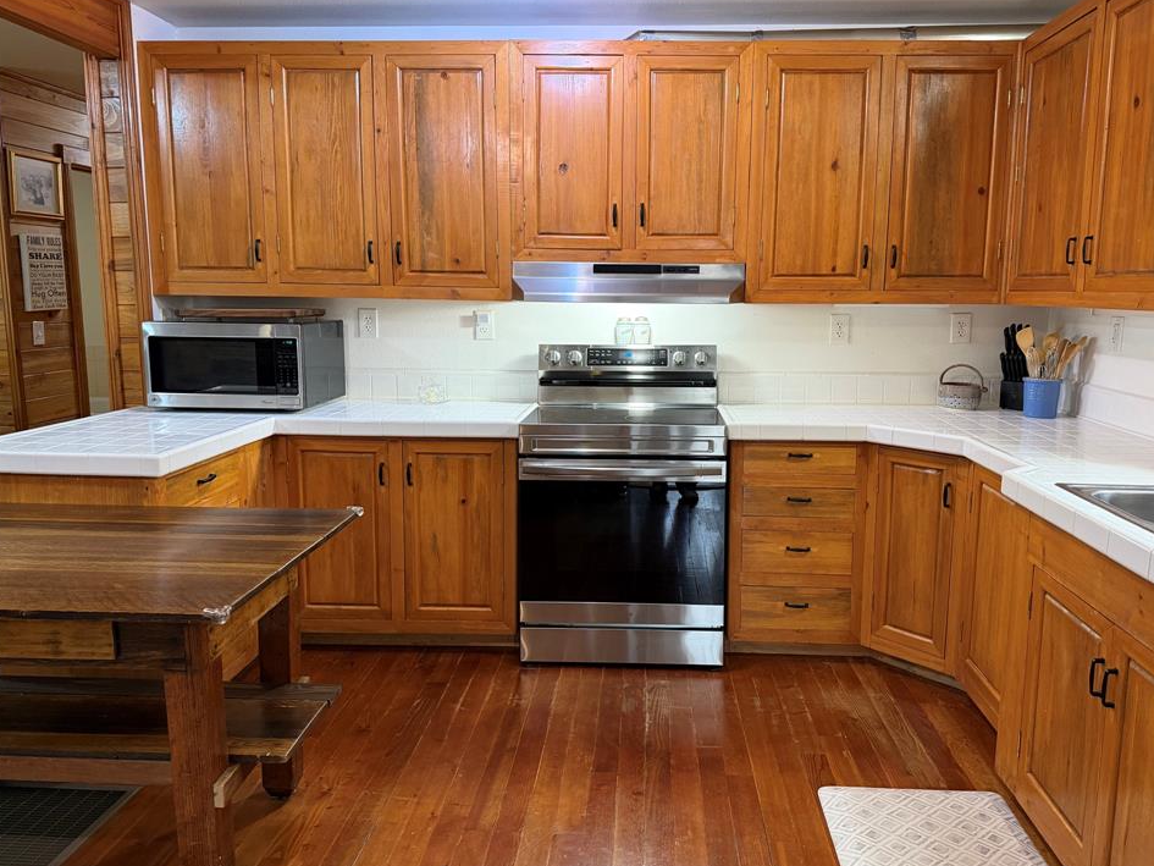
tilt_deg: -8.2
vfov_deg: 53.1
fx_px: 867
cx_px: 617
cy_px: 415
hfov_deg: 67.2
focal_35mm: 26
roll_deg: -0.1
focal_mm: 6.76
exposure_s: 1/60
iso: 320
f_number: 1.78
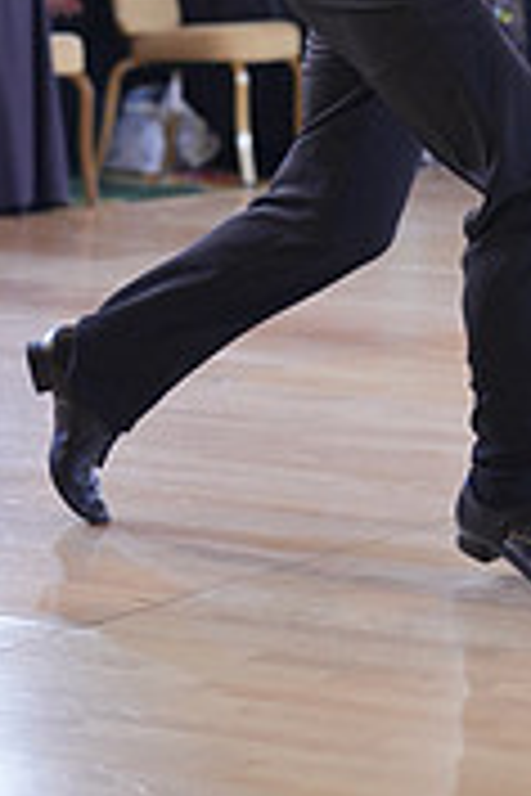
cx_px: 506
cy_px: -153
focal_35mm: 174
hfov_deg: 7.9
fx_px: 3849
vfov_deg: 11.6
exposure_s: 1/500
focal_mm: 53
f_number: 2
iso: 1250
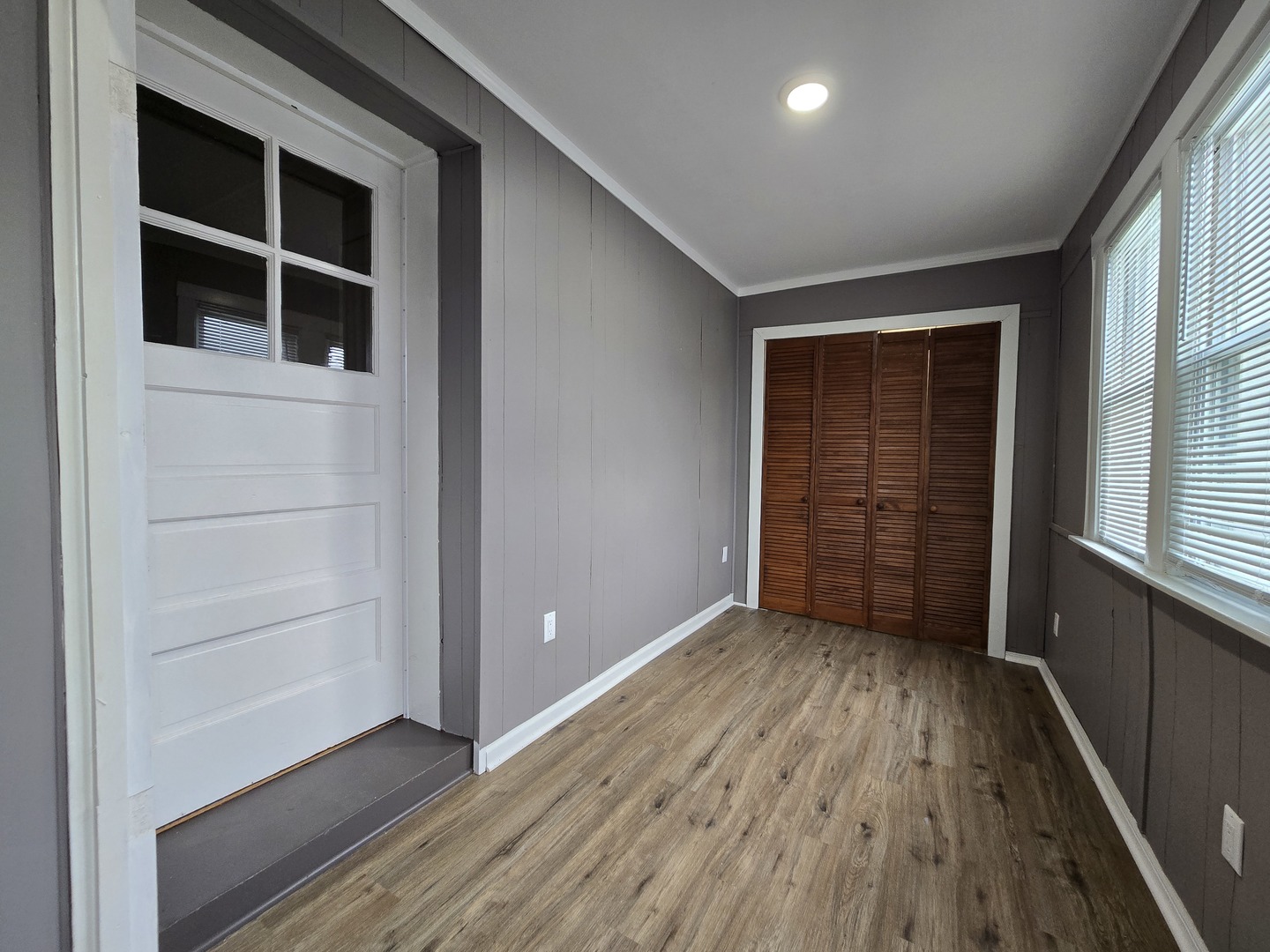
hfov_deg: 106.2
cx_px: 635
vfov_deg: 89.9
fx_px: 477
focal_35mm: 13
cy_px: 476
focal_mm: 2.2
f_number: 2.2
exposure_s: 1/60
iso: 100
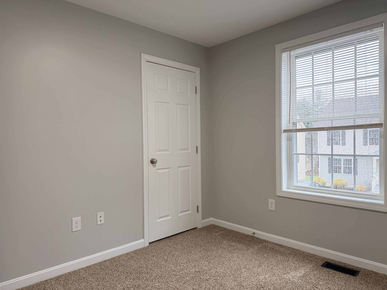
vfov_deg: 56.8
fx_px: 268
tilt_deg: -0.9
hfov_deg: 71.6
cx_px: 194
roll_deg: +1.1
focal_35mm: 24
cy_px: 145
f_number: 1.78
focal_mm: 6.76
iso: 200
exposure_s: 1/164
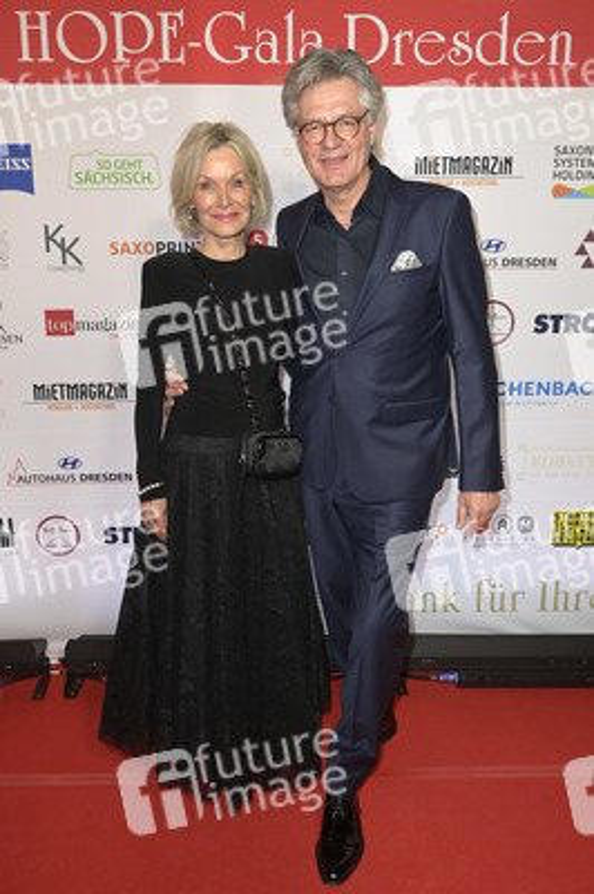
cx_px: 297
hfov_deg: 41.0
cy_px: 447
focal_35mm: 32
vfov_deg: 58.8
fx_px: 793
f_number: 5.6
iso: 500
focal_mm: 32
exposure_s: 1/125
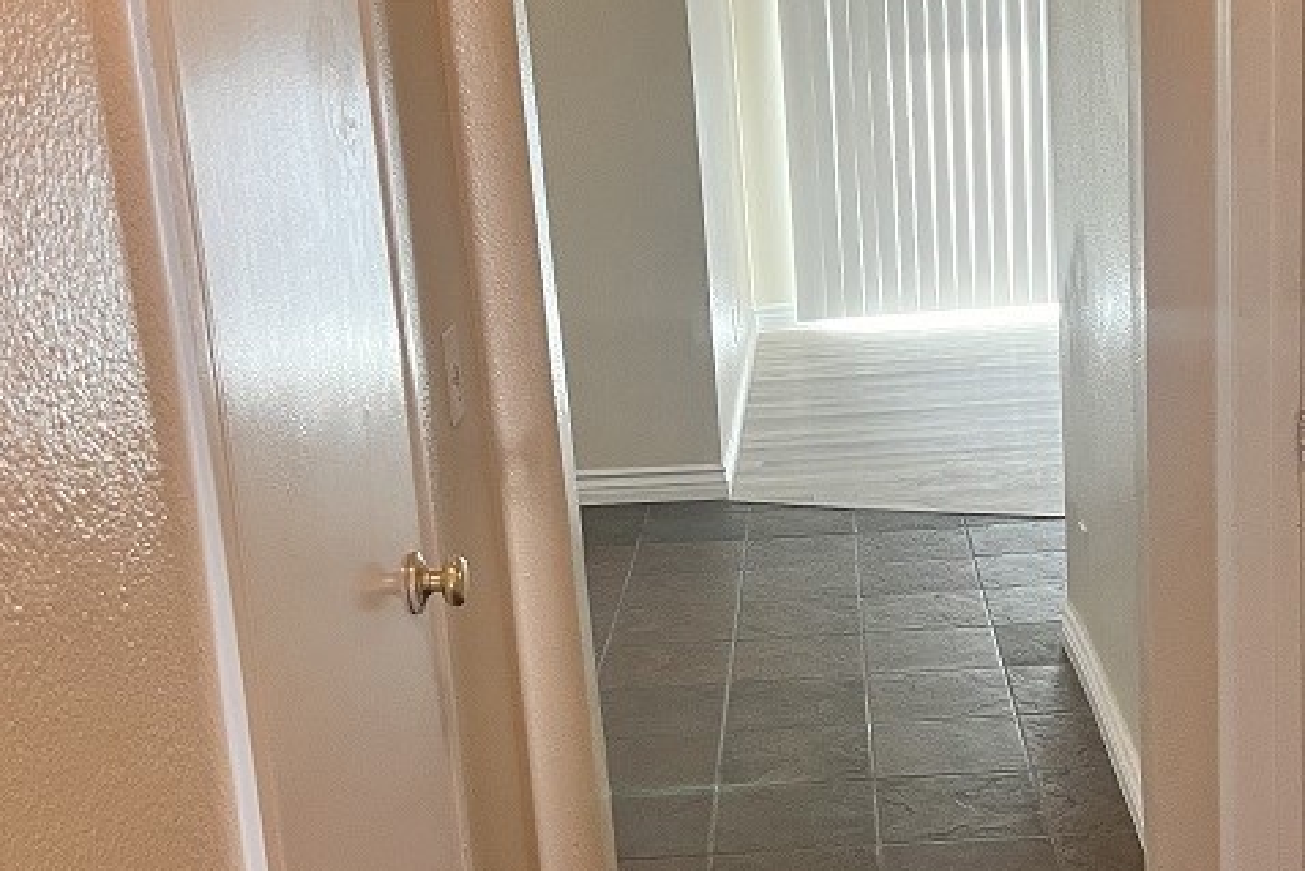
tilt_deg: -15.0
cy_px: 535
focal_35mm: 57
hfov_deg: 34.8
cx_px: 835
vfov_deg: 23.7
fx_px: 2067
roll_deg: +3.7
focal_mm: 5.7
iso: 200
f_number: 1.5
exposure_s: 1/60
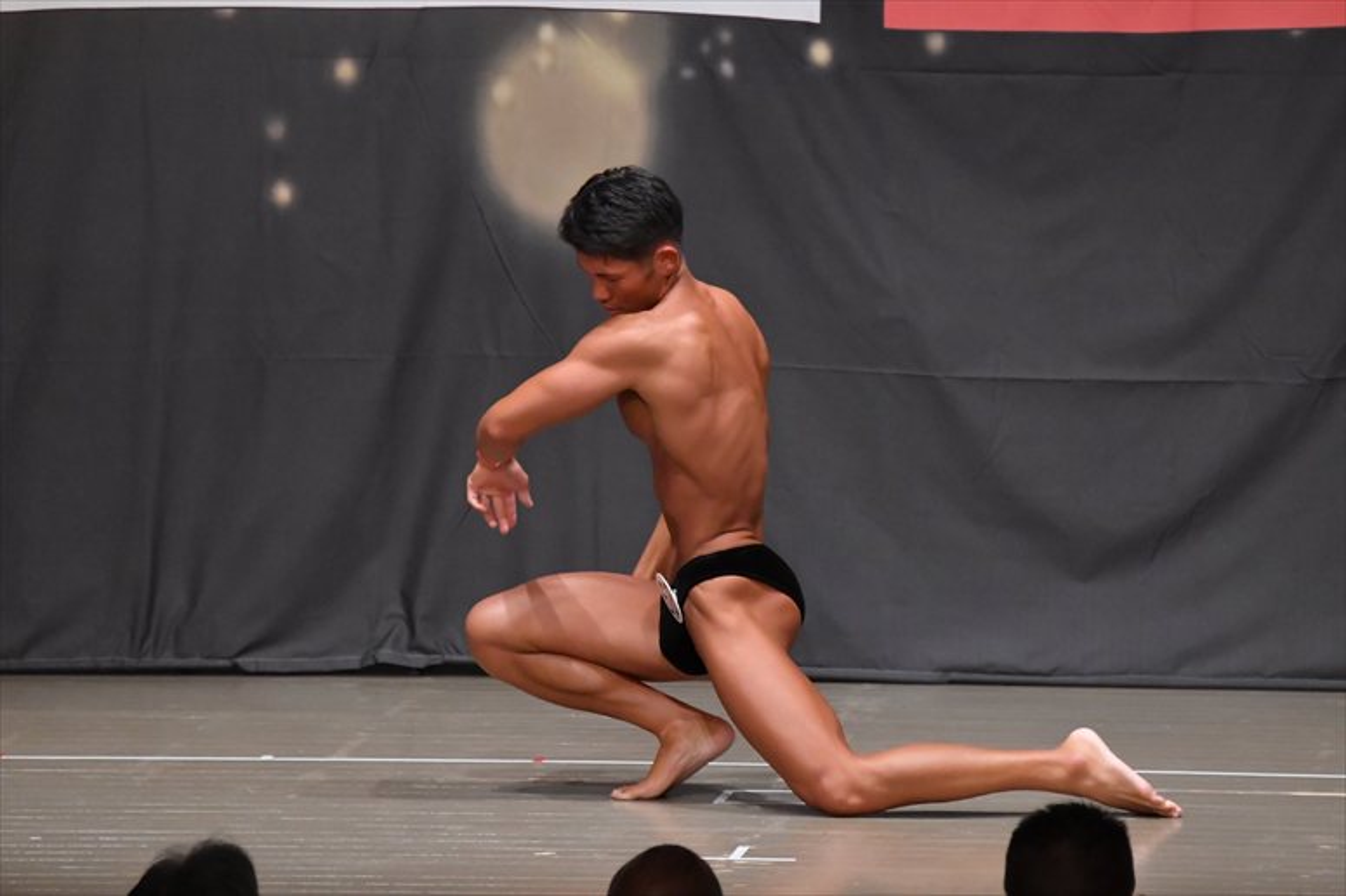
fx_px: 10090
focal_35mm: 270
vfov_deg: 5.1
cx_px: 673
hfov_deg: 7.6
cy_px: 448
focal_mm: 180
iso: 6400
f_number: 5.6
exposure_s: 1/400
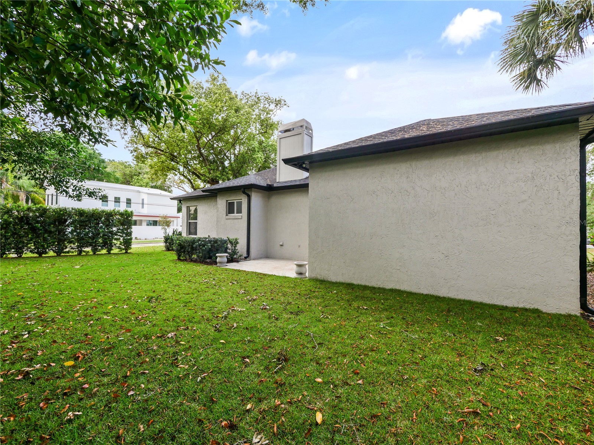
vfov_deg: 85.7
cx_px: 297
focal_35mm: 14
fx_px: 240
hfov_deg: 102.1
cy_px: 222
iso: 200
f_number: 5
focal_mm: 7
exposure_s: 1/200
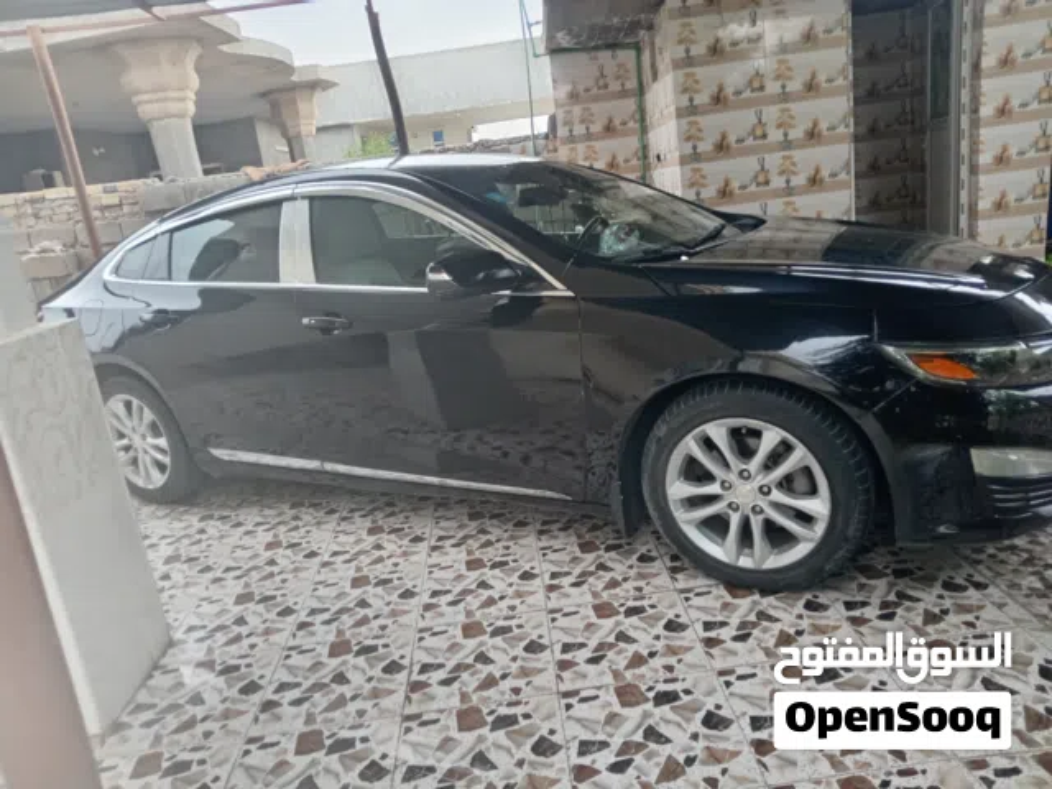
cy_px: 394
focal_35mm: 25
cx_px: 526
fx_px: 760
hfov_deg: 69.4
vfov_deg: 54.9
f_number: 1.8
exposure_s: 1/50
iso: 110
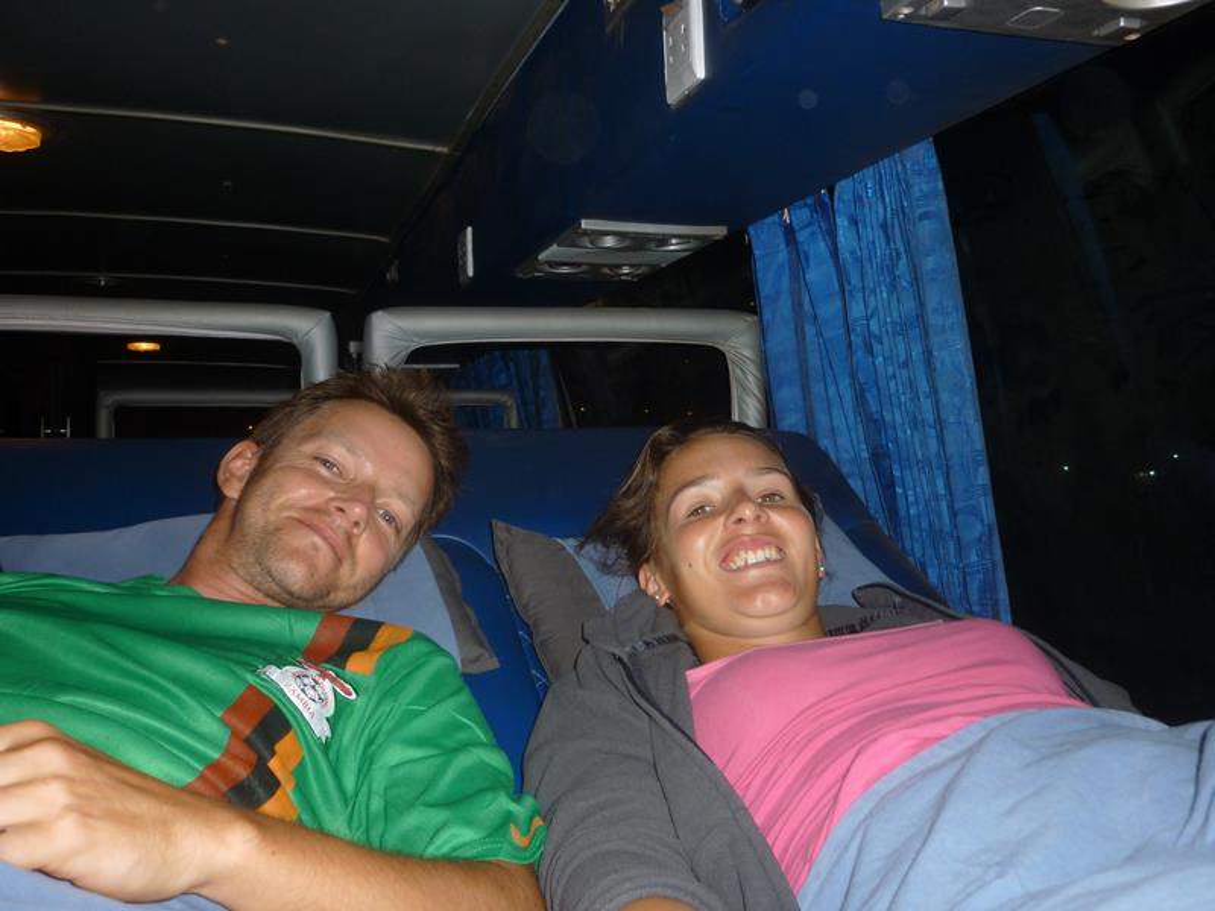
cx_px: 608
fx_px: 1158
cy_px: 456
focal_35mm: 33
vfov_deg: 42.9
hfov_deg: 55.4
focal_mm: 5.5
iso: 100
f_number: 2.8
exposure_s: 1/125
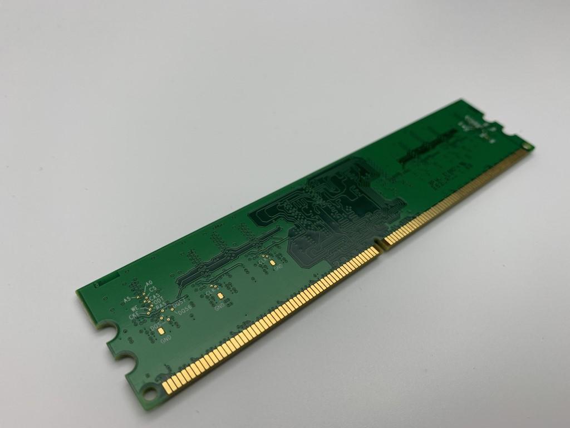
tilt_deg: -48.8
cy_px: 214
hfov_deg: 67.3
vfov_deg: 53.1
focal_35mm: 26
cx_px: 285
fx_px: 428
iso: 25
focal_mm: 4.25
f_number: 1.8
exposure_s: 1/246
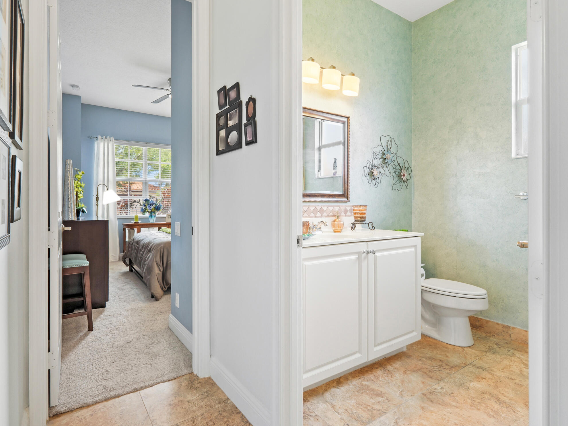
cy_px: 211
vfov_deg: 74.7
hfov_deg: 90.4
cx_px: 242
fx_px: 279
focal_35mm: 17
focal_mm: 14
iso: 250
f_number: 9
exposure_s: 1/2
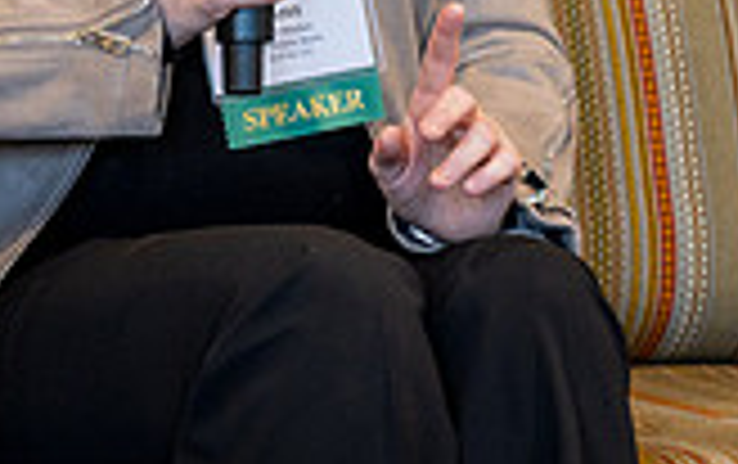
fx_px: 5075
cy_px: -167
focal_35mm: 252
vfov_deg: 5.2
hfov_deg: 8.3
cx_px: 608
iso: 1600
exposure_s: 1/50
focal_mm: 70
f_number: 4
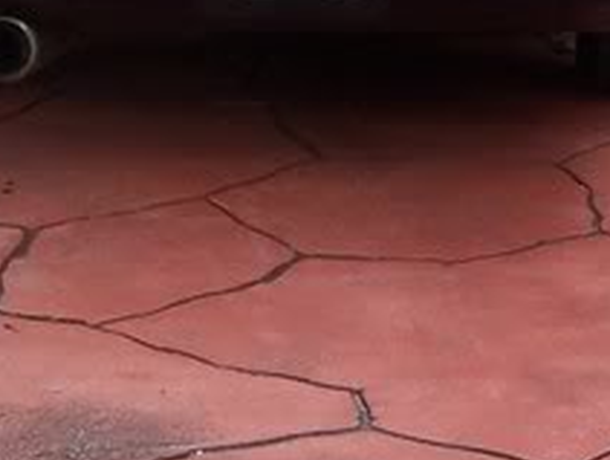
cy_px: -84
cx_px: 622
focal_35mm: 184
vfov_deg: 8.0
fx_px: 3248
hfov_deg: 10.6
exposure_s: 1/750
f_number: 2.8
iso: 80
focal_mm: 6.3
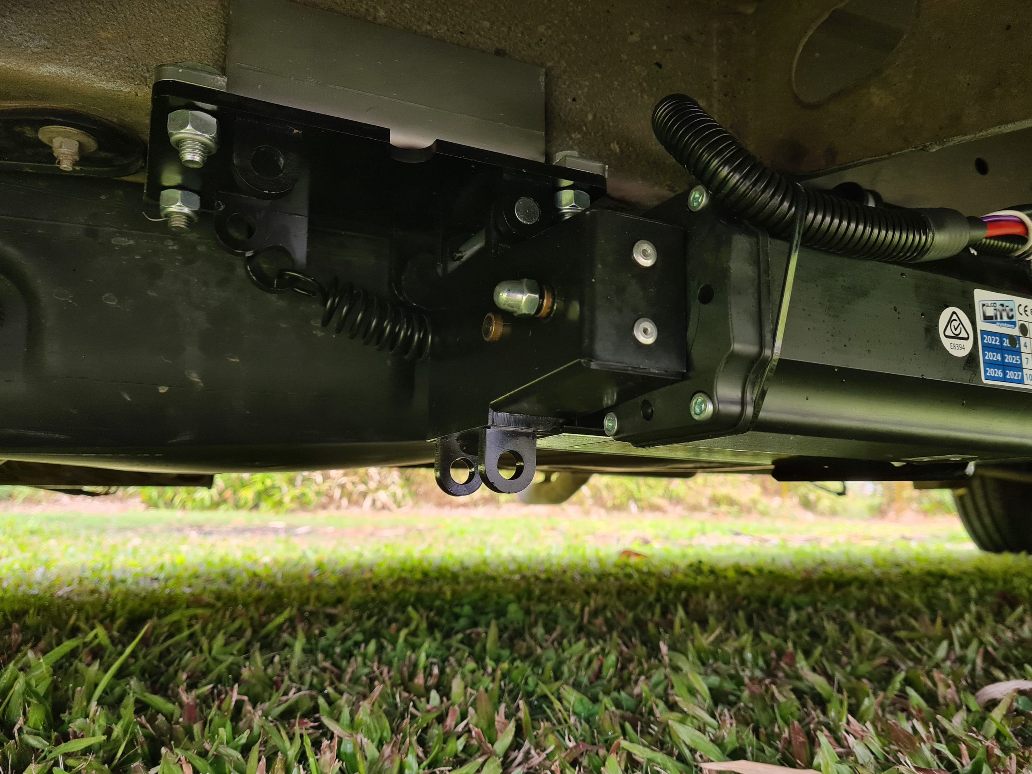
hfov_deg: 67.3
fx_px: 775
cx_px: 516
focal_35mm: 26
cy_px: 387
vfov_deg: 53.1
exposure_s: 1/100
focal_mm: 5.4
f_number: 1.8
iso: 80
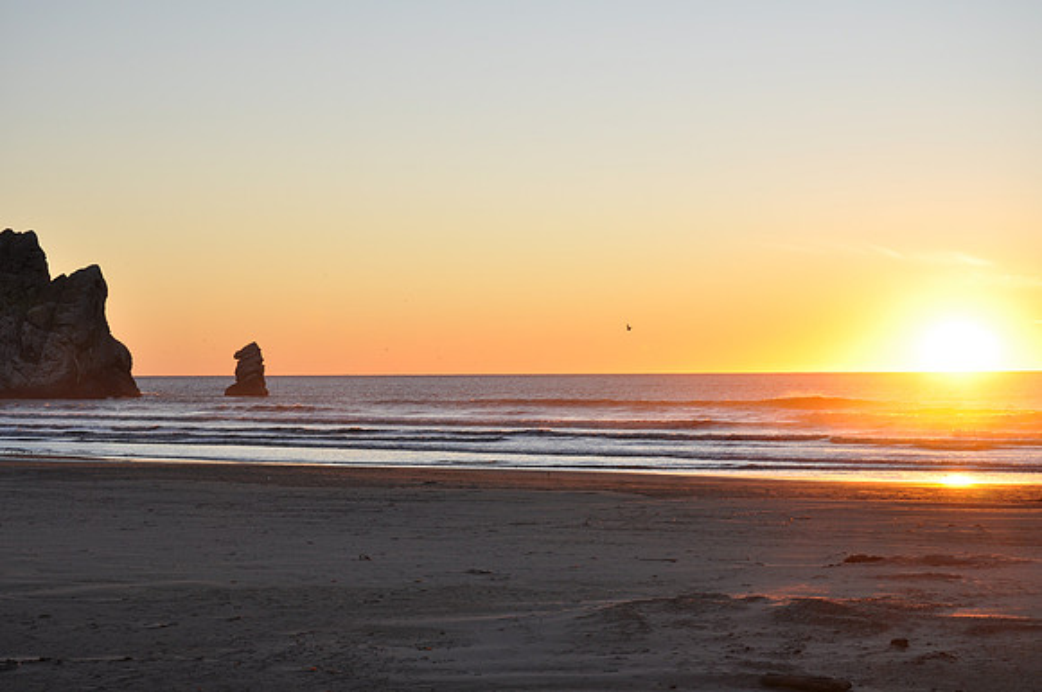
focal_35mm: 82
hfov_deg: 24.6
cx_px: 521
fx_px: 2385
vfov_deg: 16.5
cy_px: 346
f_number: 9
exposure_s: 1/200
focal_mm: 55
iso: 200
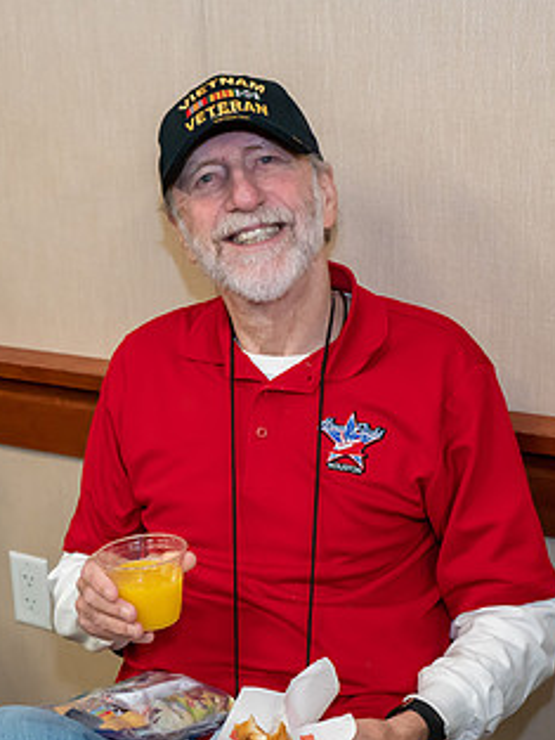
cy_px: 433
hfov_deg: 20.2
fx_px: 1559
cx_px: 234
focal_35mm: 73
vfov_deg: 26.6
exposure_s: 1/160
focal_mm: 41
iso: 5000
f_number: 5
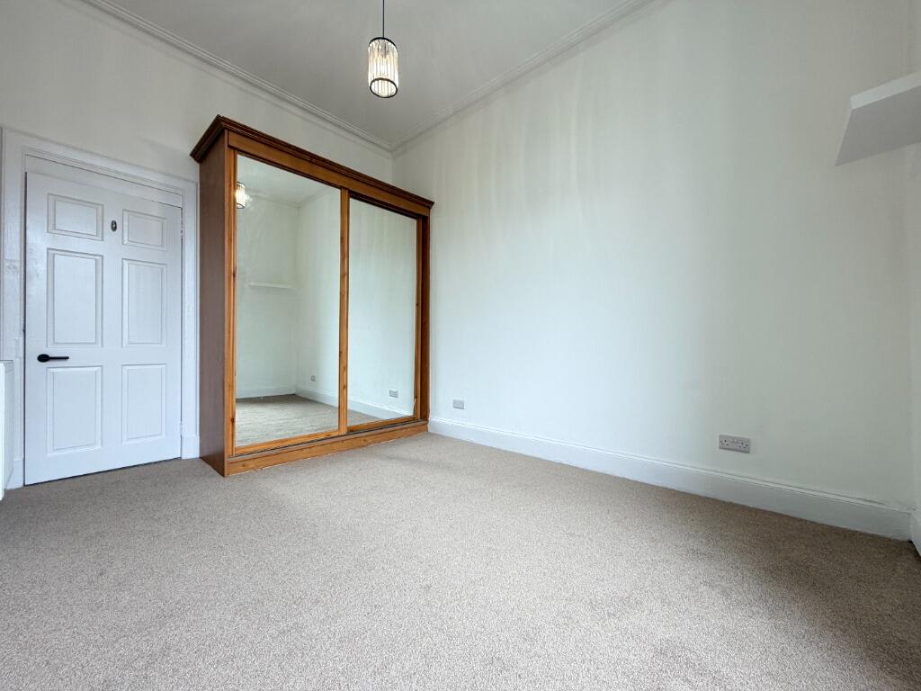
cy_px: 346
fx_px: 372
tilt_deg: +0.9
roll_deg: -0.1
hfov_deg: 102.1
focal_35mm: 14
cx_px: 460
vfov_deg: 85.7
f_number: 2.2
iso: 125
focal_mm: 2.22
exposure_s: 1/100
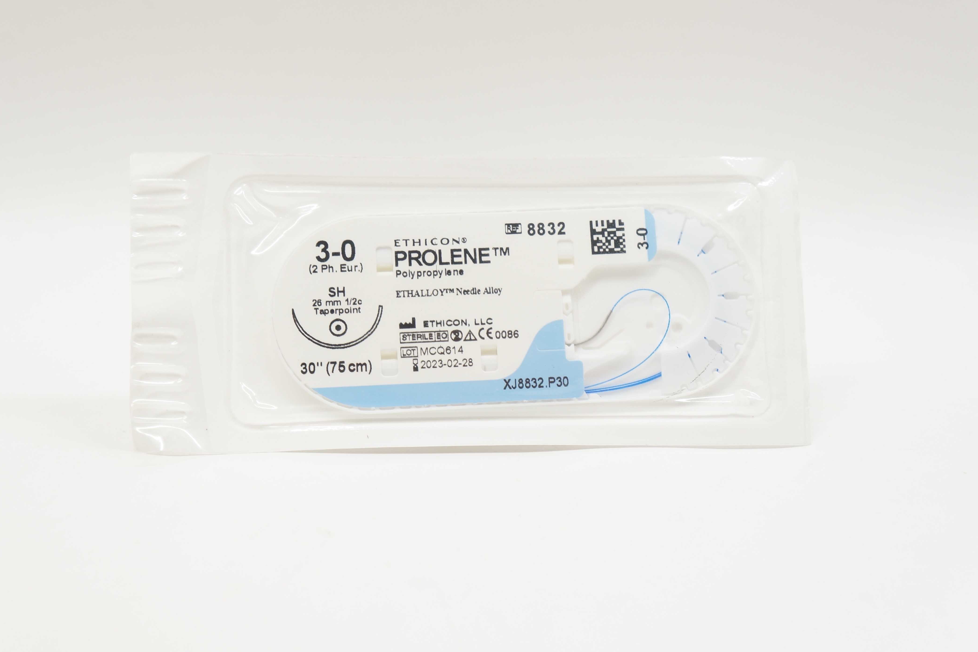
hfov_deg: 32.6
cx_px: 464
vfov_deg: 22.0
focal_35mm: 62
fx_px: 1673
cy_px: 291
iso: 400
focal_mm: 35
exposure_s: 1/50
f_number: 6.3
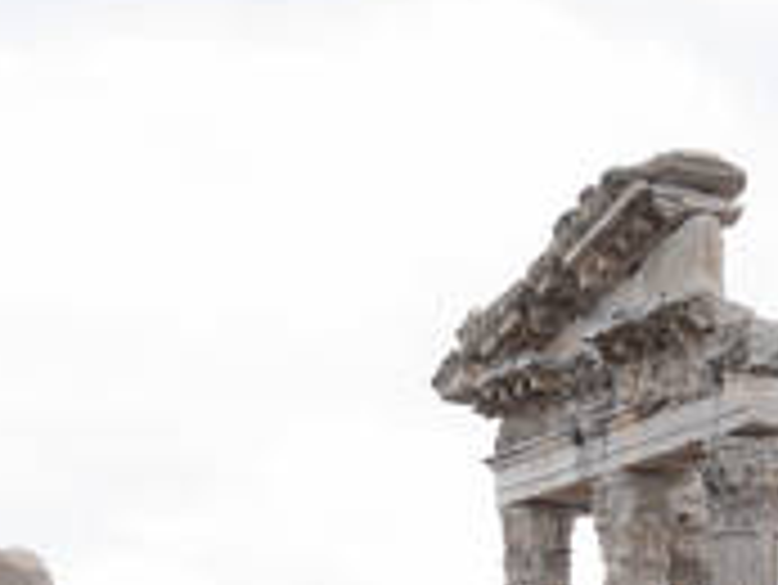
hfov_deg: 15.8
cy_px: 729
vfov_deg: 12.1
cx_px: 904
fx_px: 2699
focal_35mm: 120
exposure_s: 1/100
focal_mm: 23
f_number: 8
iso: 100
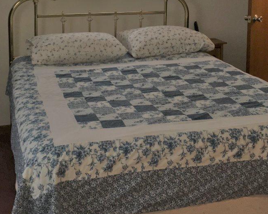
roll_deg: -0.2
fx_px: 492
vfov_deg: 24.1
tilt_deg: -7.9
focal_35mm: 62
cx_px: 133
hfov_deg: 30.5
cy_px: 35
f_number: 2.2
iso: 50
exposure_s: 1/30
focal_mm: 4.15
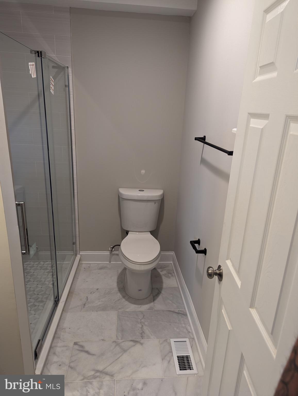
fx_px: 275
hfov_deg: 56.9
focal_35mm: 24
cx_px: 149
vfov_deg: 71.5
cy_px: 198
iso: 113
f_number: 1.85
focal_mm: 6.81
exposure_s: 1/30
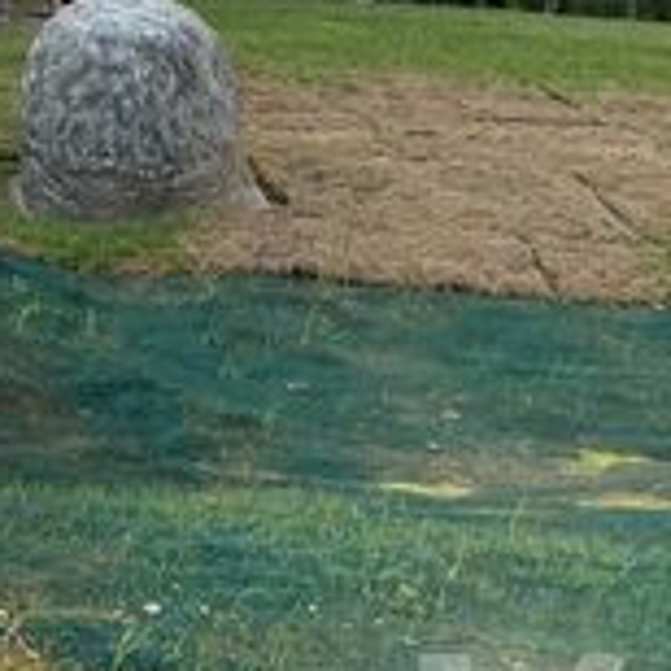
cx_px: -331
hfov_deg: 18.5
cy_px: 46
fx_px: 1820
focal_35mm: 83
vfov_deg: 20.4
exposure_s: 1/792
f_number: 1.8
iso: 16
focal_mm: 3
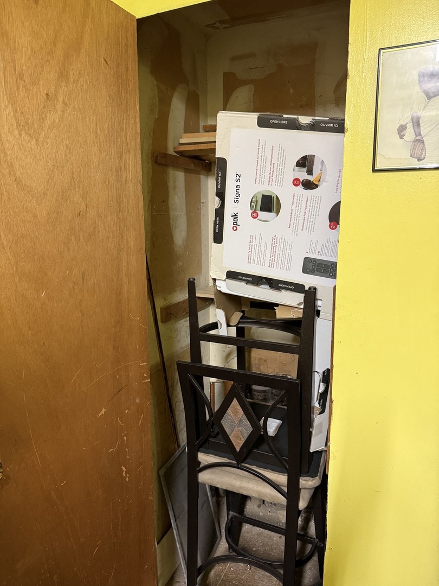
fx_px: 406
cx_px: 220
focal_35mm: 24
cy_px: 293
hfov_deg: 56.8
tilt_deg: -10.8
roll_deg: -0.2
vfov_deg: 71.6
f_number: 1.78
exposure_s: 1/60
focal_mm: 6.76
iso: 500
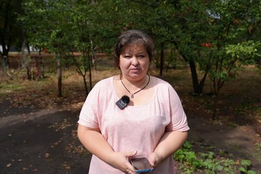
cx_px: 130
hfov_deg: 60.3
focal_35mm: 31
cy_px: 87
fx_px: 225
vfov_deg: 42.4
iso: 80
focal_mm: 31
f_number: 4.5
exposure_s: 1/640
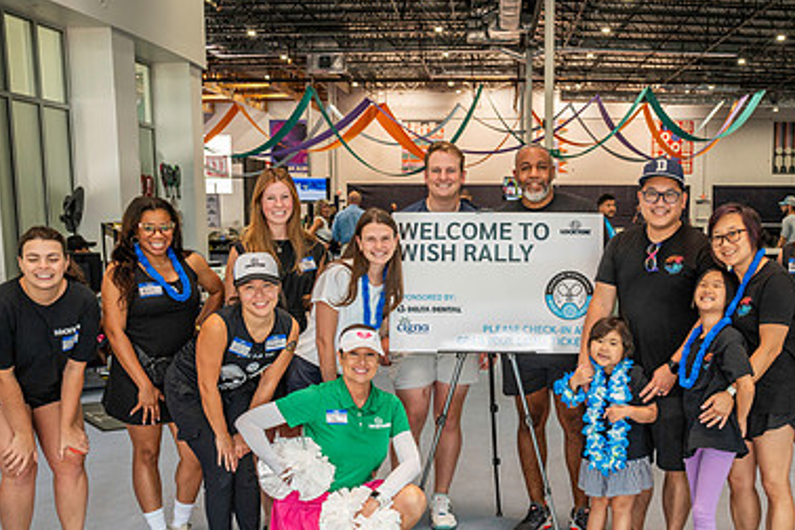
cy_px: 382
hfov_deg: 42.2
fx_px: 1016
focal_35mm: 46
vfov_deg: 28.9
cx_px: 524
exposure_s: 1/160
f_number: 5.6
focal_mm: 30
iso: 1000
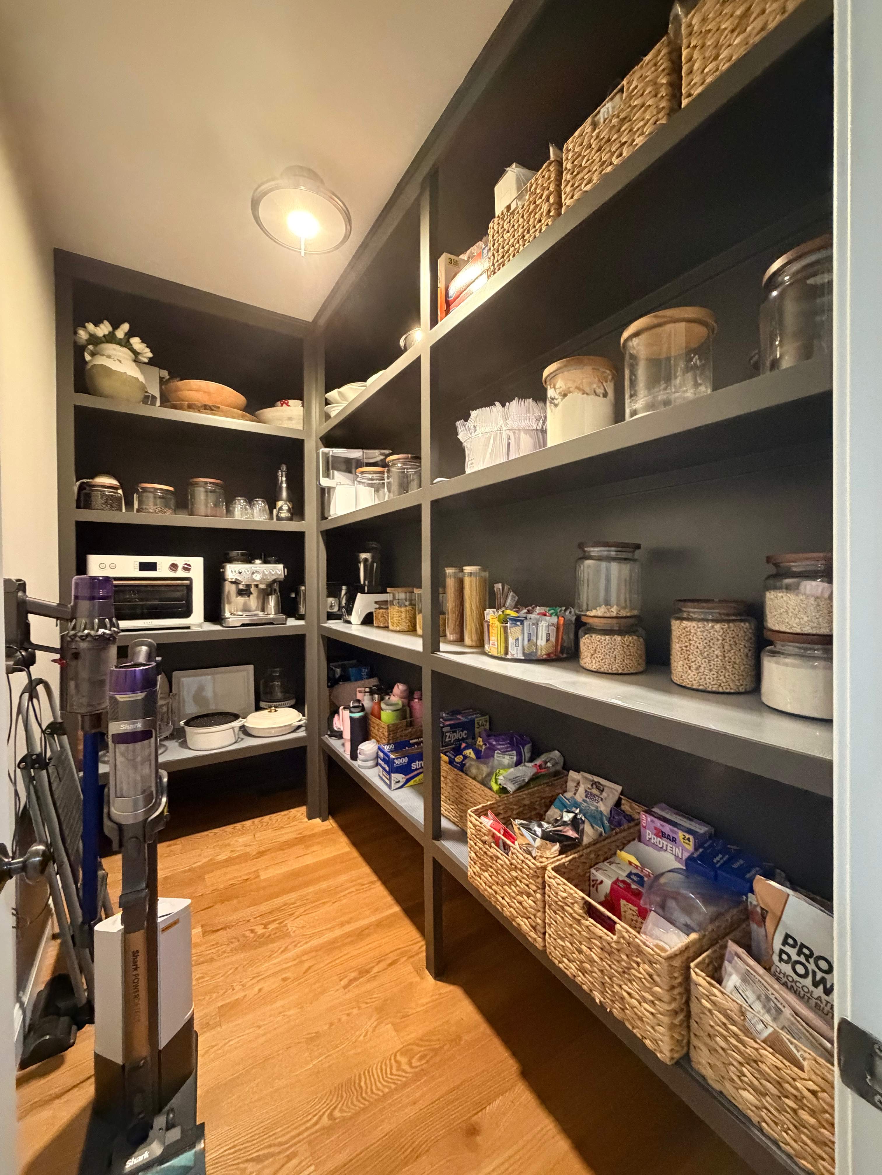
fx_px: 476
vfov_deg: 102.1
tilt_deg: -0.9
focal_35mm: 14
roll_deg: -0.1
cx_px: 441
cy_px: 588
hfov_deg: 85.7
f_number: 2.2
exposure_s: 1/60
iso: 1000
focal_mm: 2.22
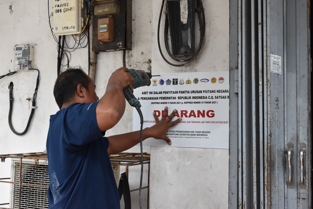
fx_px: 457
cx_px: 156
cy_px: 104
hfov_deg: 37.8
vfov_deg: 25.8
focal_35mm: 52
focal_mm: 35
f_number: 6.3
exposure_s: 1/500
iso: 1250
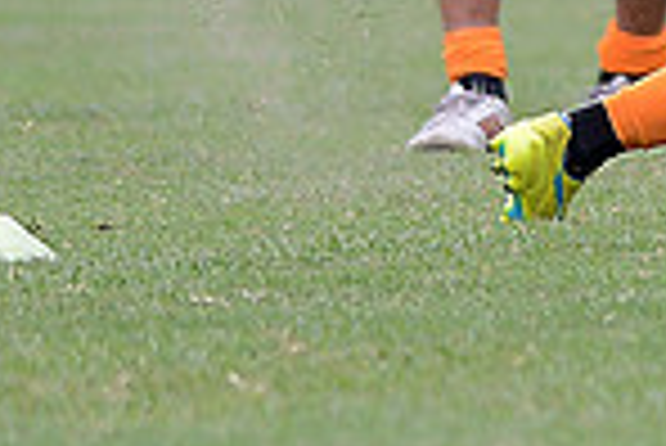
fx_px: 21740
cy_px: -394
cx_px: 1170
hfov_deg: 1.8
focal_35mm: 1174
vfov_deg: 1.2
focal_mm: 300
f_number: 2.8
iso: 200
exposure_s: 1/1000
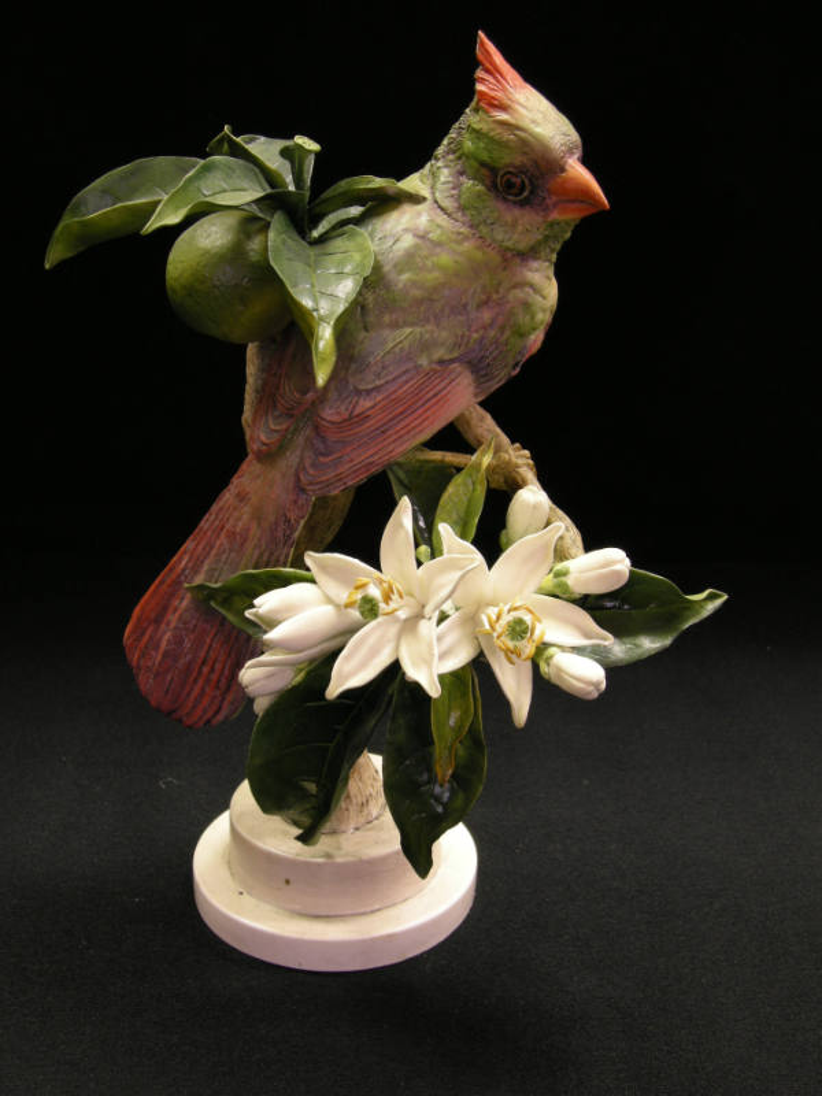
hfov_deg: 35.1
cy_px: 548
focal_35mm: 41
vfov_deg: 45.8
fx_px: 1298
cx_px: 411
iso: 64
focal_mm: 8.6
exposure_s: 1/2
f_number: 4.9
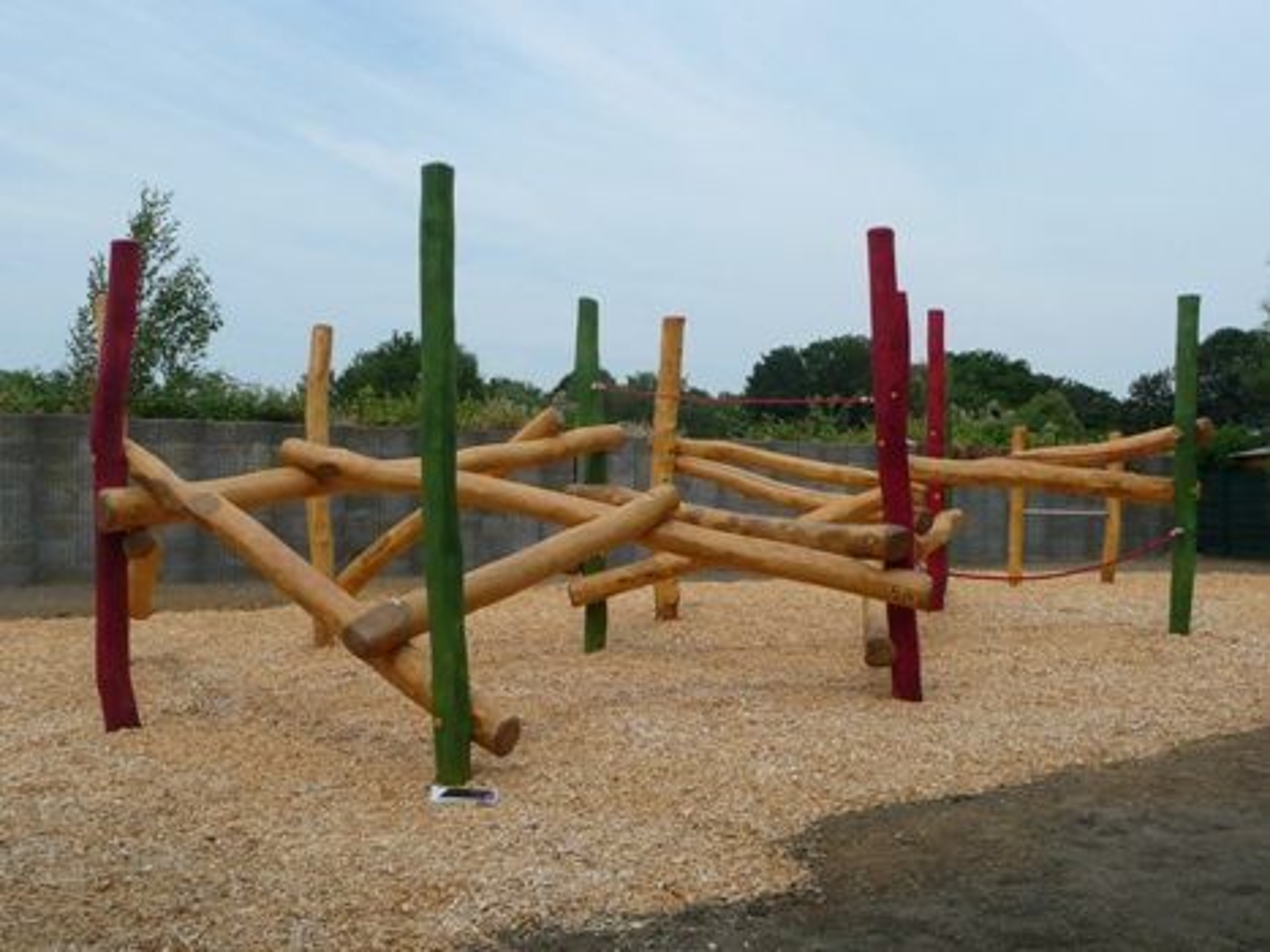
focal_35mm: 38
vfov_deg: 37.7
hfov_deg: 49.0
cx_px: 635
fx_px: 1394
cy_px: 476
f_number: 3.8
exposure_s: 1/800
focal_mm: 6.2
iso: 100
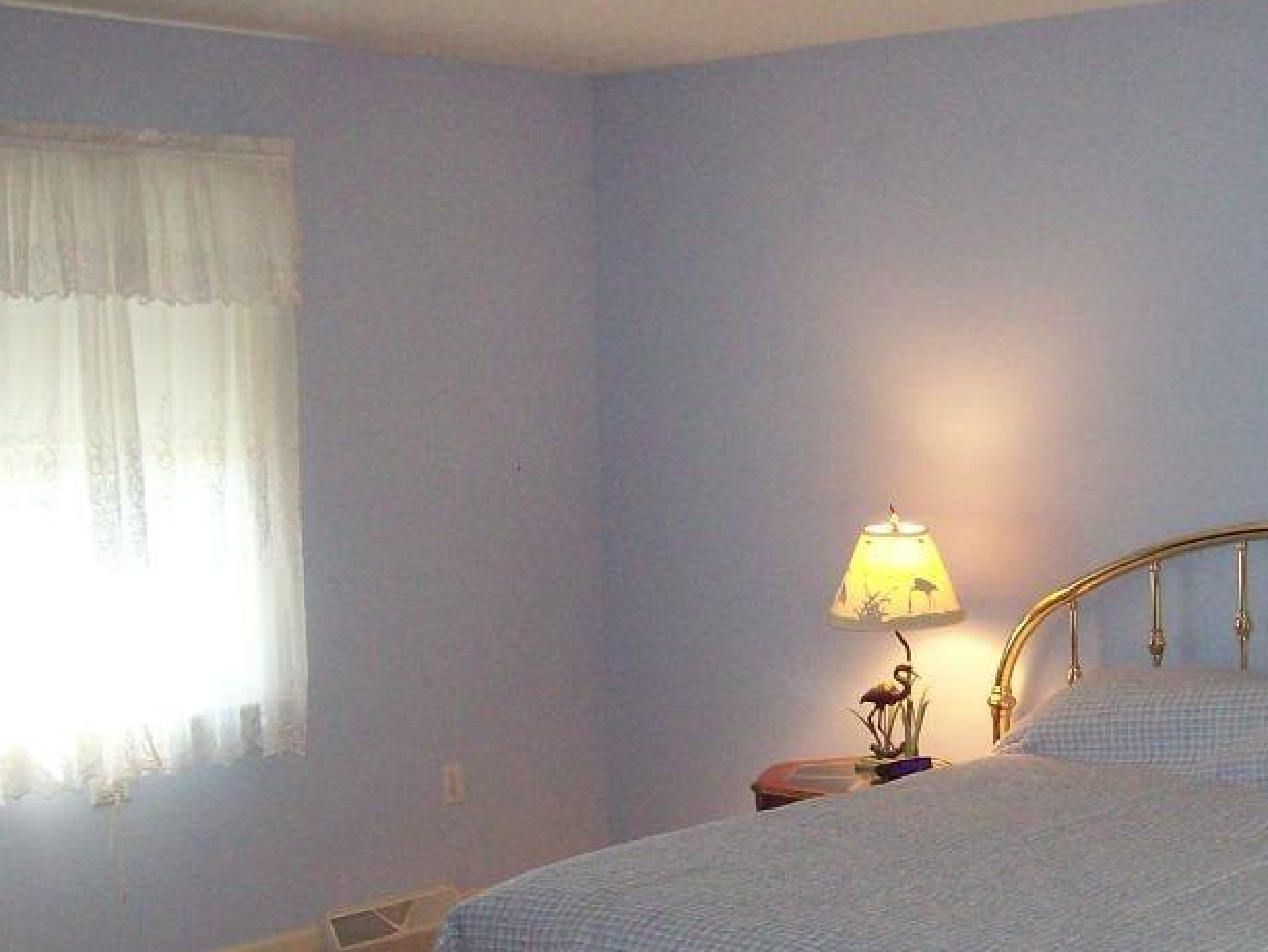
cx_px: 919
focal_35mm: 60
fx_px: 2199
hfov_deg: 31.7
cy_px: 607
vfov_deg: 24.4
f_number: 2.7
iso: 140
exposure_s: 1/64
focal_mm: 6
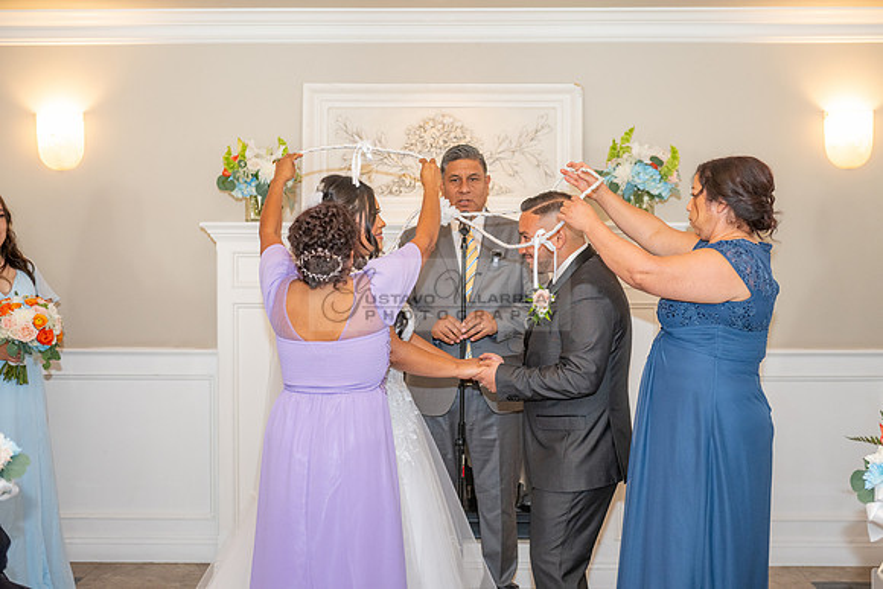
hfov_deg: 35.6
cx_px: 442
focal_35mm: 56
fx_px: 1374
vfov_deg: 24.2
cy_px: 294
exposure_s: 1/200
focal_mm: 56
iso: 1250
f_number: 3.5
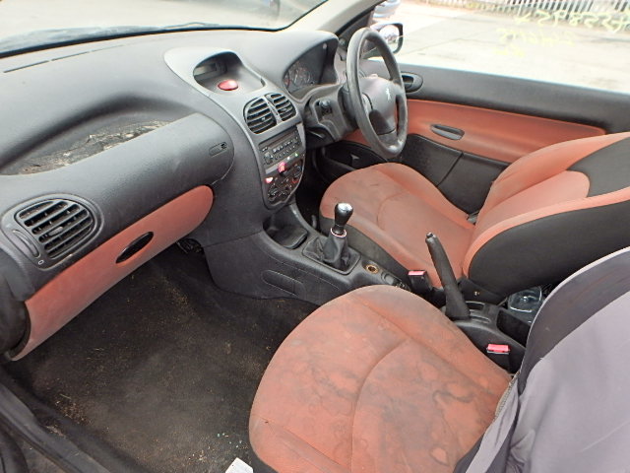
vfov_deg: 63.4
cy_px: 236
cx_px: 315
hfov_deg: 79.0
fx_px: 382
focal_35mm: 21
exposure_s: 1/60
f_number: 3.5
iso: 125
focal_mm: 3.7
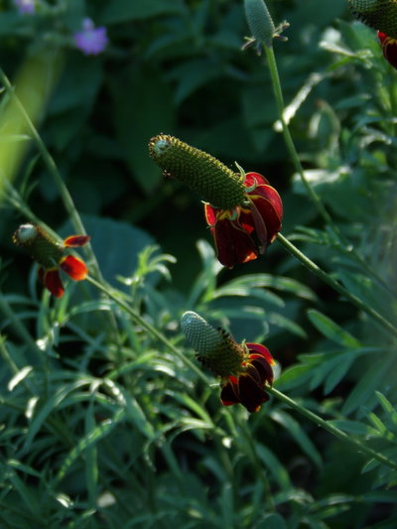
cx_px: 198
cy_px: 264
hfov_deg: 7.0
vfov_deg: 9.4
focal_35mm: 211
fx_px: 3225
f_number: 4.5
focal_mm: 37.9
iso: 100
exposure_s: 1/54
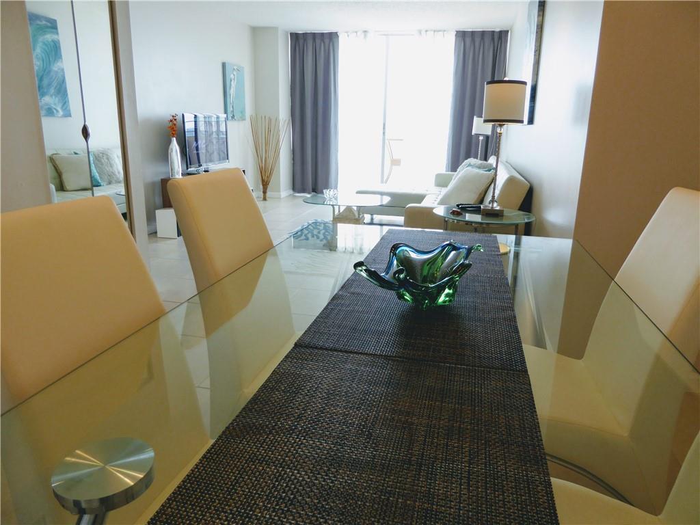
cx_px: 350
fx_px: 485
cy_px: 262
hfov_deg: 71.6
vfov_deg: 56.8
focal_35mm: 24
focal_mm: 4.3
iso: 125
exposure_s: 1/60
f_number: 3.3
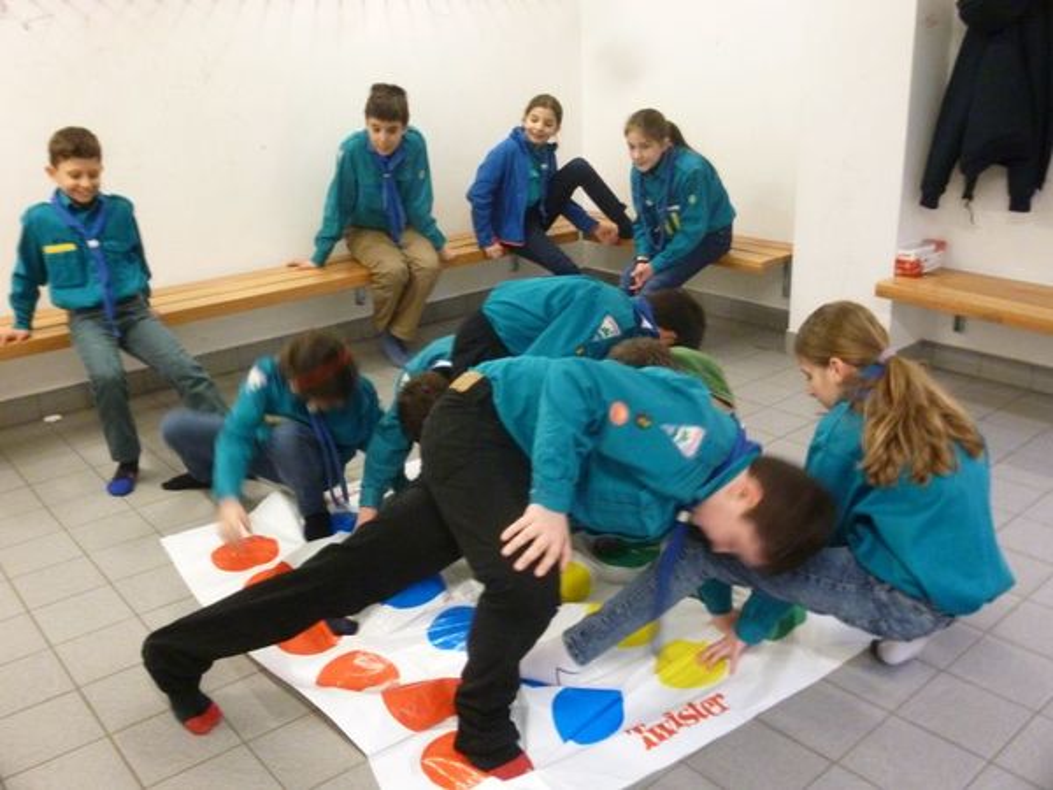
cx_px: 526
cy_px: 395
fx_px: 1034
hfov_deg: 54.0
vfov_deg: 41.8
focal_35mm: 34
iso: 640
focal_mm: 6
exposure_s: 1/8
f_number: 3.5
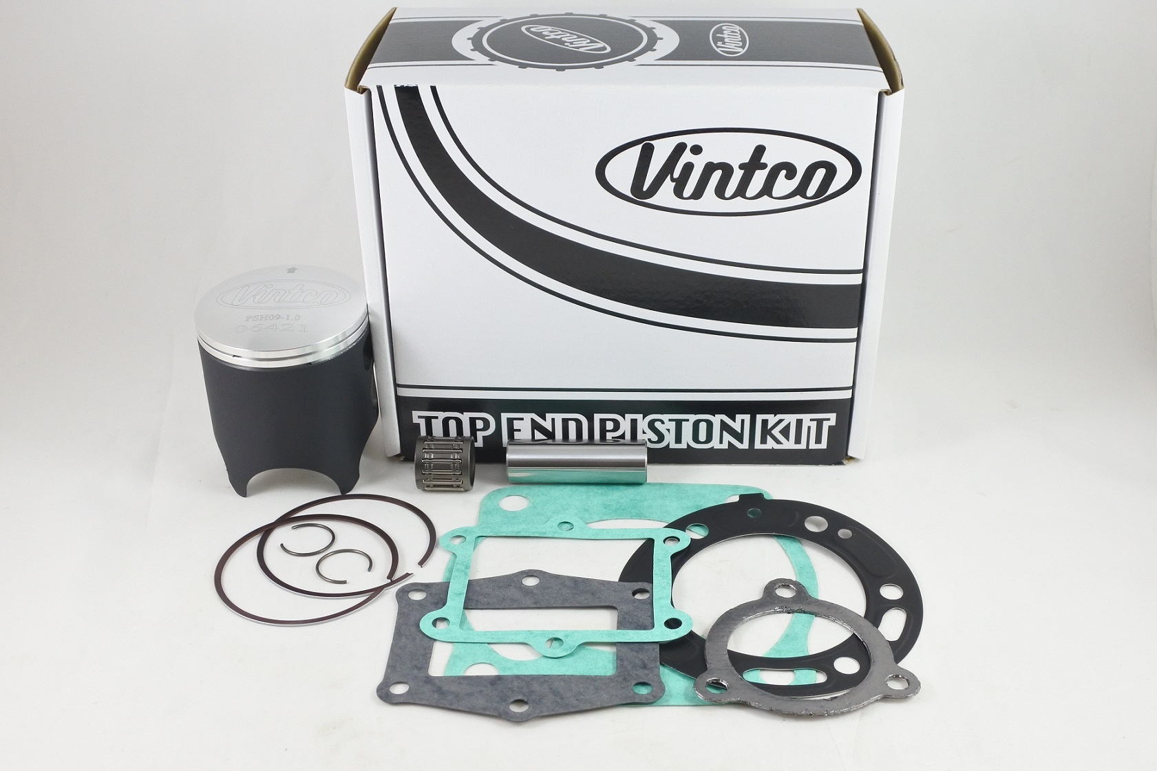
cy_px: 386
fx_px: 1093
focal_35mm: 34
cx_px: 578
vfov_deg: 38.9
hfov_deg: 55.8
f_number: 4
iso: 500
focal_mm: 12.8
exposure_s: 1/125
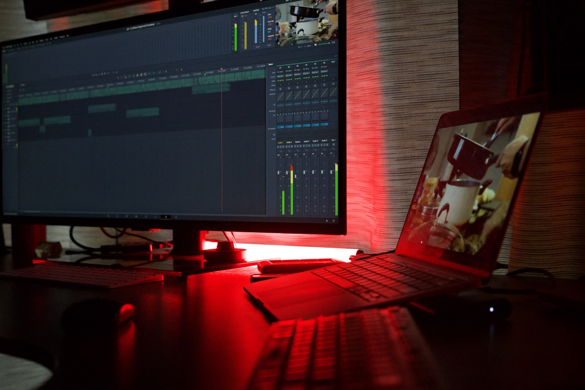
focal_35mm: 49
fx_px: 796
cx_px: 289
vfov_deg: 27.5
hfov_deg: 40.3
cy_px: 191
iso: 5000
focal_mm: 32
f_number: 2.8
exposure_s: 1/500
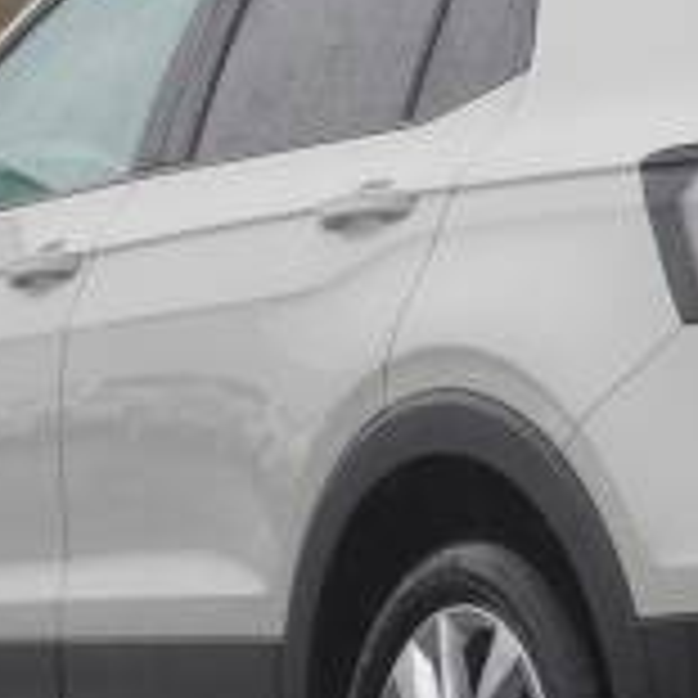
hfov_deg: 7.7
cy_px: 320
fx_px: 5173
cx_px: 721
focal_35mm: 227
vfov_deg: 7.7
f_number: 5.6
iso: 2500
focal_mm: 43
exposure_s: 1/160
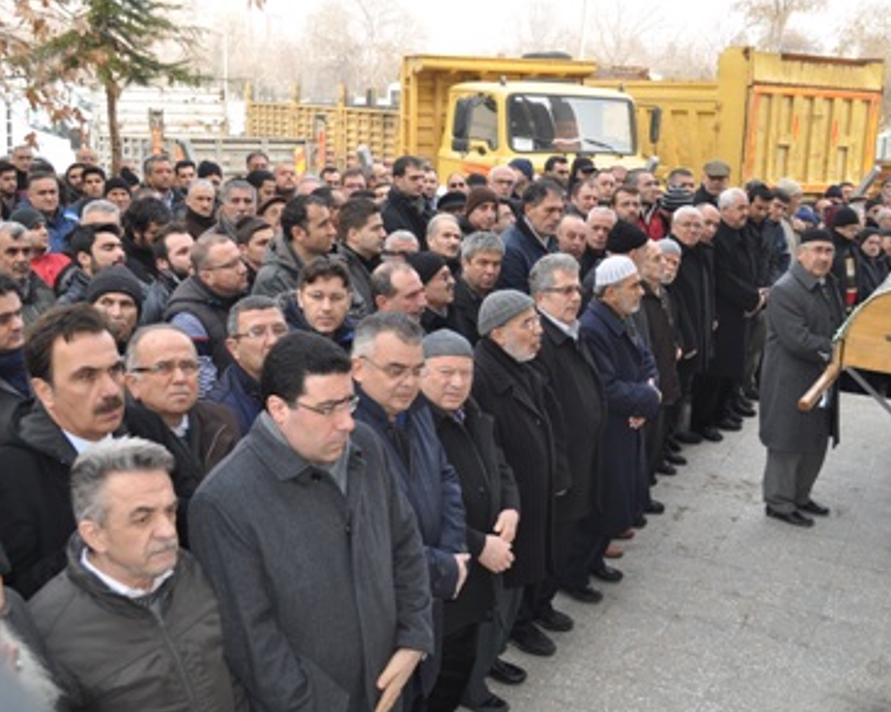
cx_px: 486
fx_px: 1002
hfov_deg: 47.9
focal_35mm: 38
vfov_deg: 39.2
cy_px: 358
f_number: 4.5
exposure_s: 1/200
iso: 200
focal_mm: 22
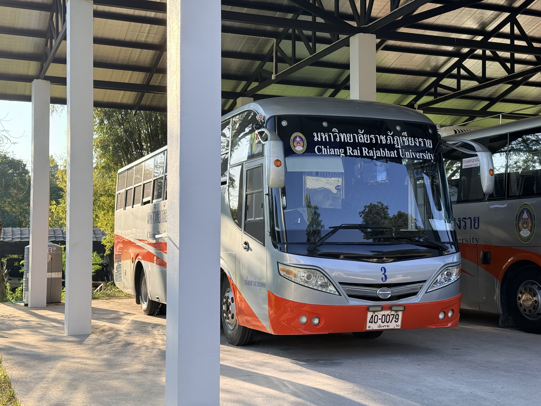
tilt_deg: +3.2
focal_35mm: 48
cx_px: 270
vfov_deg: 30.3
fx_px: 750
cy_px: 203
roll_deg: +0.3
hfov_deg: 39.7
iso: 64
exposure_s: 1/939
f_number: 1.78
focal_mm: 6.76
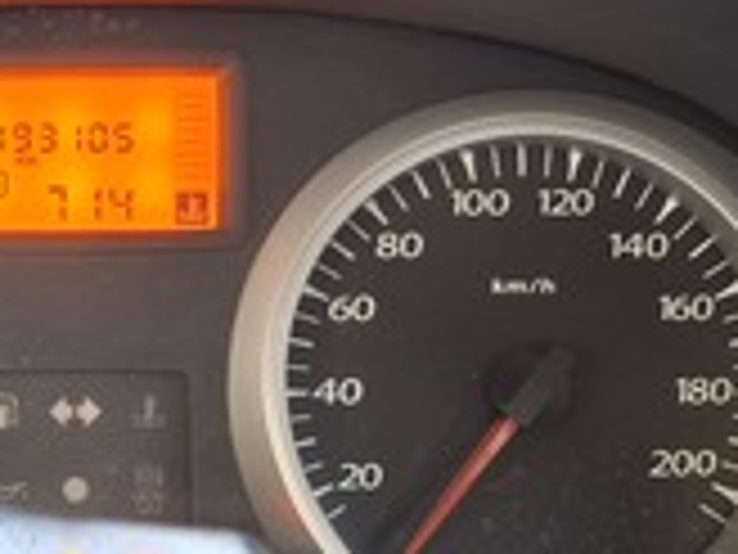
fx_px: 1364
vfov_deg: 22.9
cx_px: -83
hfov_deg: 27.6
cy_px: 354
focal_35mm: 64
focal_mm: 5.54
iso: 320
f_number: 1.8
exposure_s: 1/50
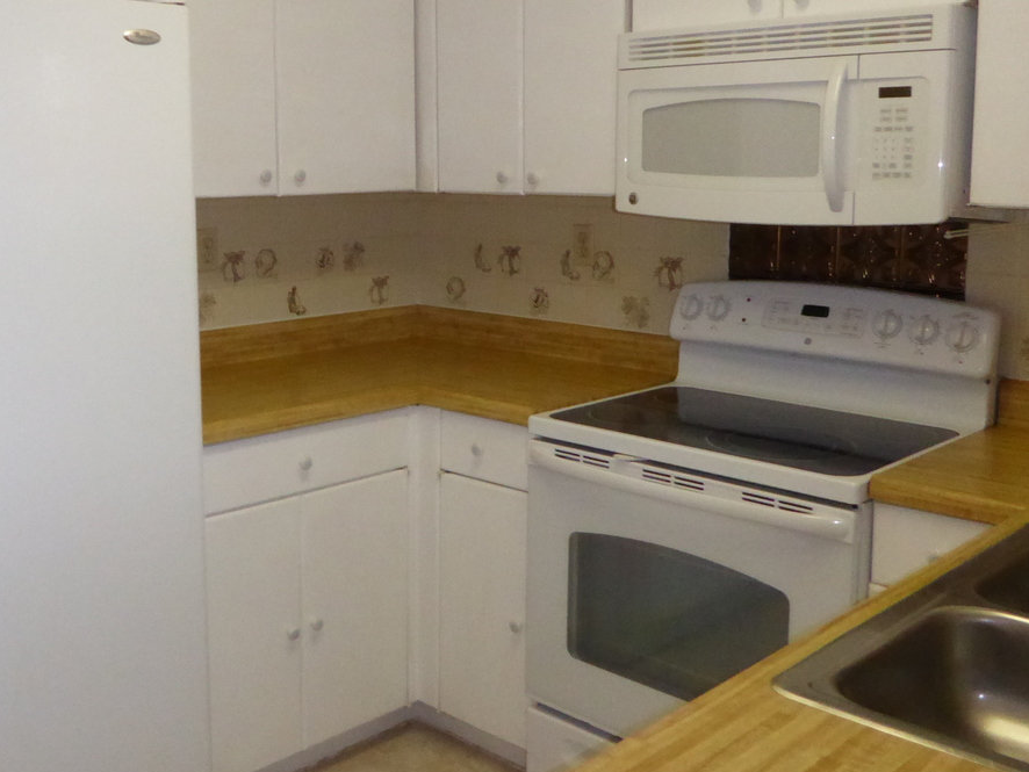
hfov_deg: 47.4
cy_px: 283
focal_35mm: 39
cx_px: 389
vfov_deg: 36.6
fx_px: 1160
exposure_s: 1/60
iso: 800
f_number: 5.6
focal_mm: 4.3
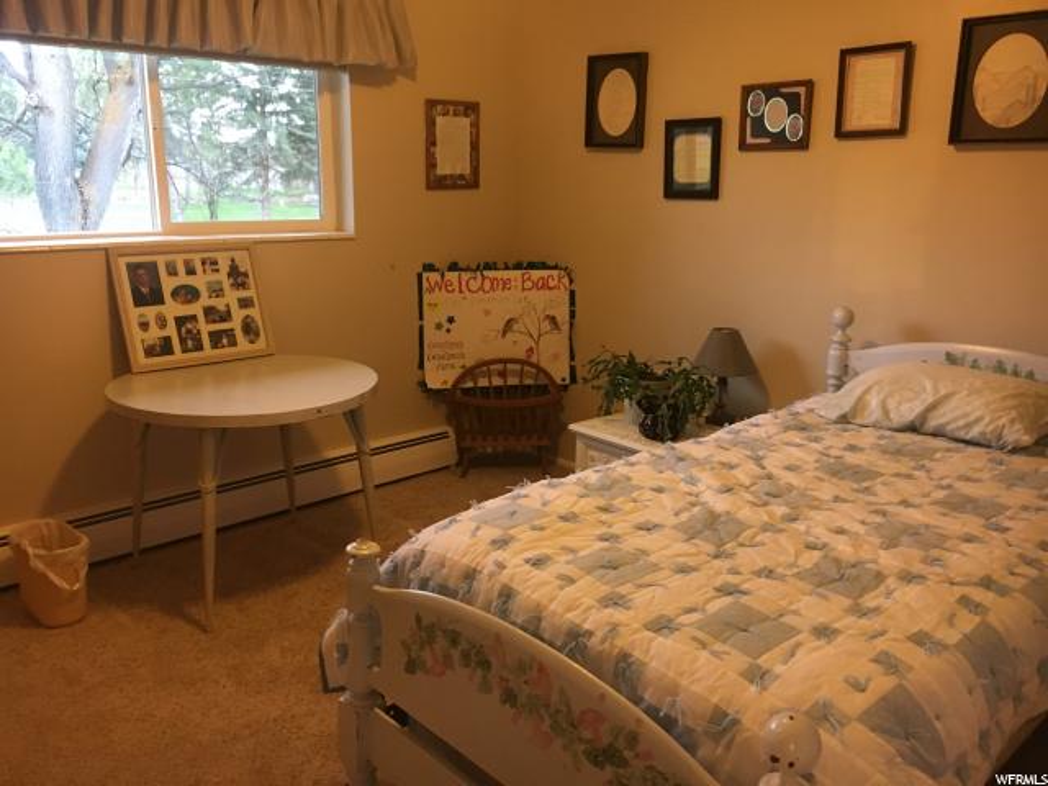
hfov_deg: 61.7
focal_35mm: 29
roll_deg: +0.0
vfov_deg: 48.2
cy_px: 393
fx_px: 878
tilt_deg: -15.5
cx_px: 524
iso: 200
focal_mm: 4.15
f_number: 2.2
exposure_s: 1/17
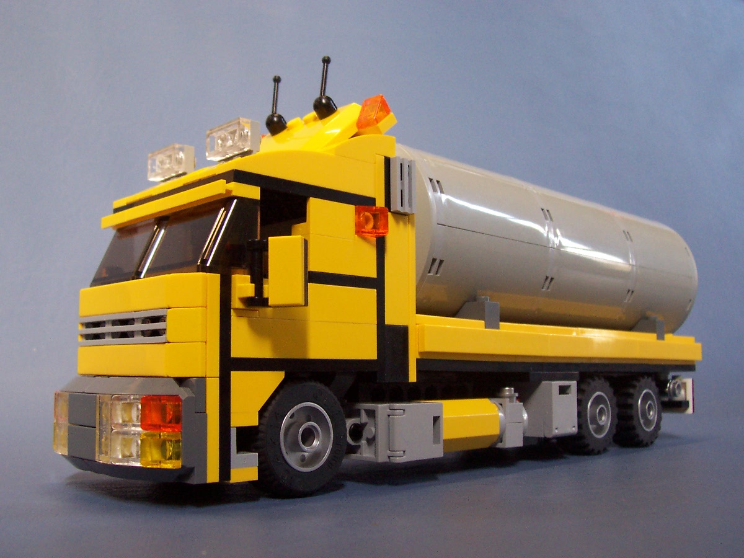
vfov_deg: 38.7
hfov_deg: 50.1
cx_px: 372
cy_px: 279
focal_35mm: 37
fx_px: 795
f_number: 2.8
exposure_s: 1/10
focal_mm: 5.6
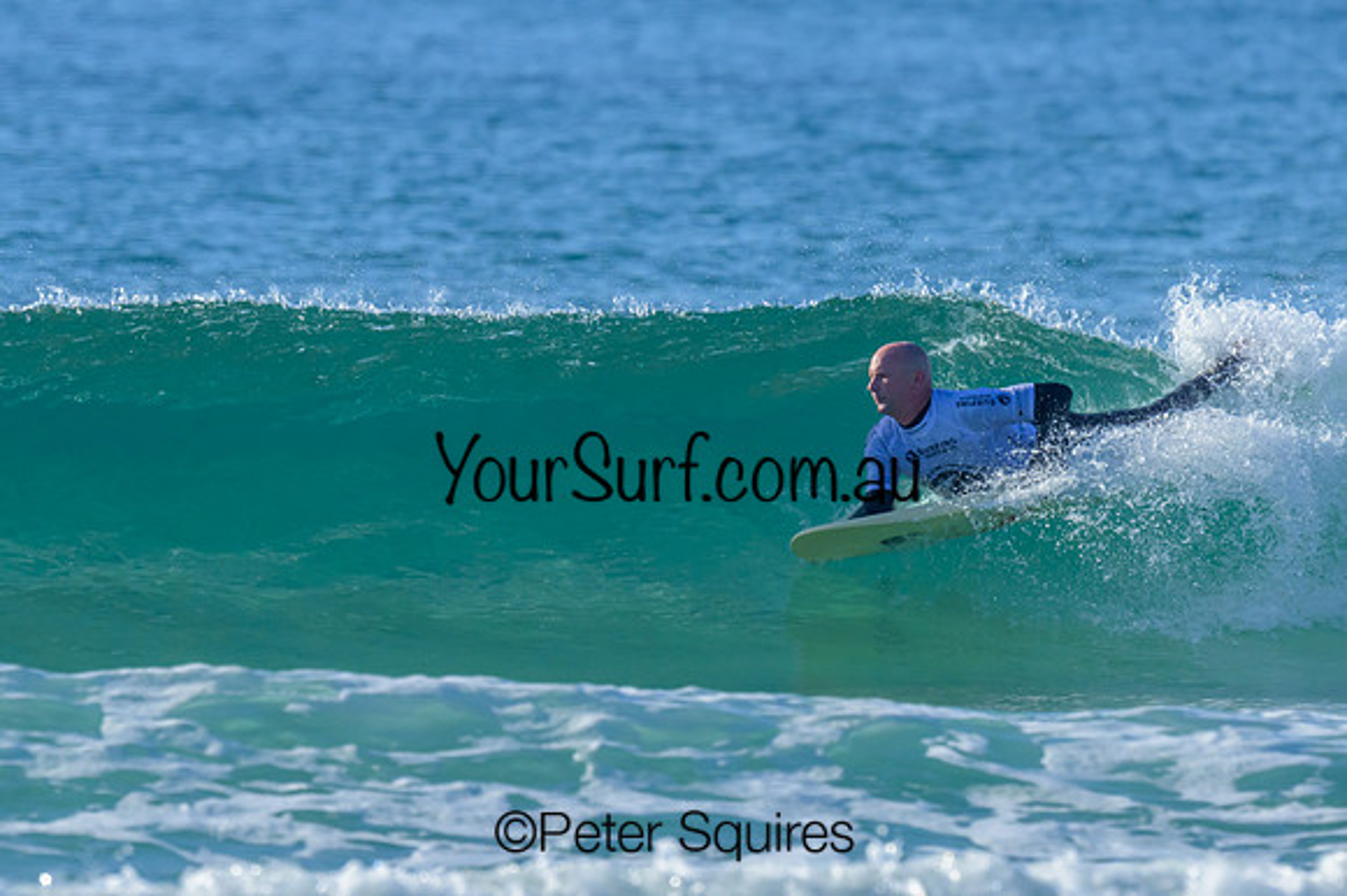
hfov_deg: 1.7
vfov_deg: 1.1
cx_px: 674
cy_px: 448
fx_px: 44873
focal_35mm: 1200
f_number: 11
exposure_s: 1/2000
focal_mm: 800
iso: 1600
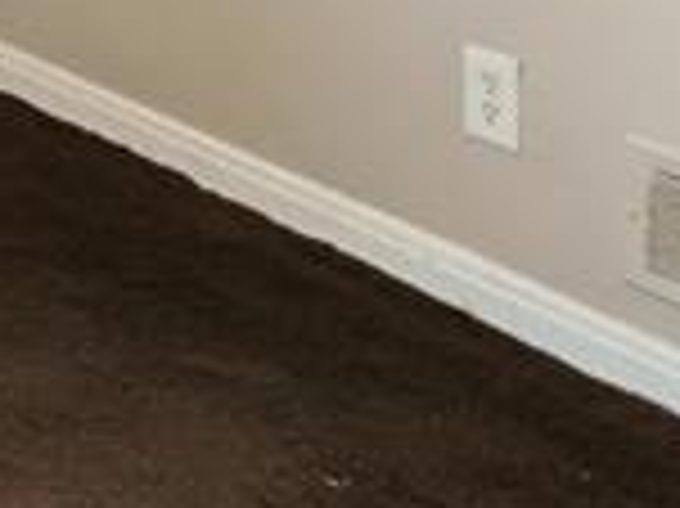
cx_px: -1103
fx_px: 1924
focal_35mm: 98
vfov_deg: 12.6
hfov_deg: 13.0
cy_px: -607
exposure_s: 1/5
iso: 250
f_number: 7.1
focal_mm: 15
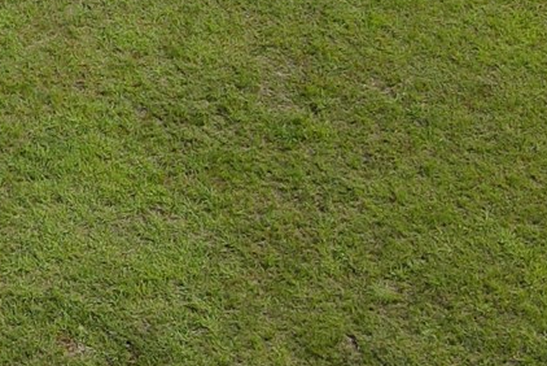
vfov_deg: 11.0
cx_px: -393
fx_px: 1840
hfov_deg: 15.0
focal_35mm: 121
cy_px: -162
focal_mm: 4.5
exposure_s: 1/500
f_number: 2.8
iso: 100
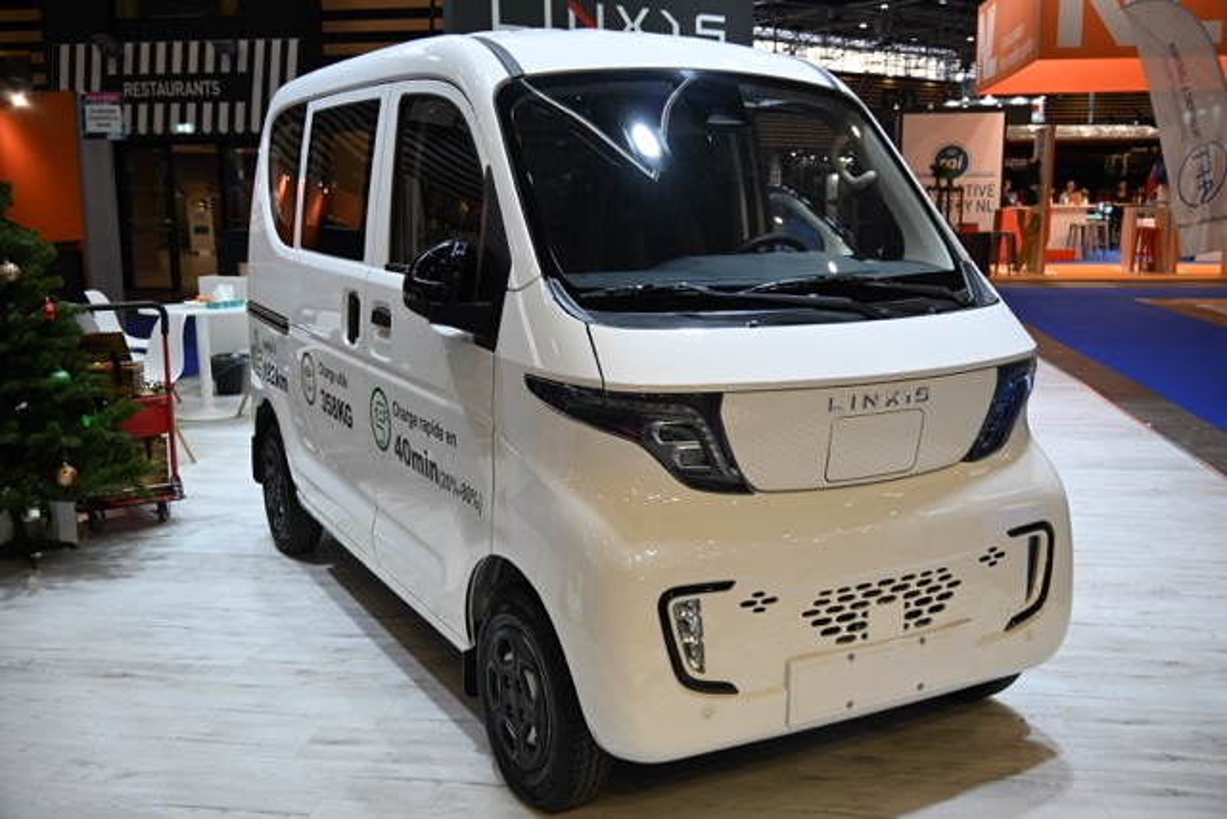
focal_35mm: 34
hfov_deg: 55.8
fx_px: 1159
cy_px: 410
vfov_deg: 38.9
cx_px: 614
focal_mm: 34
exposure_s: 1/125
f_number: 4.5
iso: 400
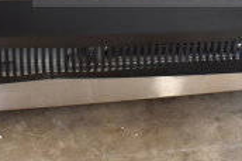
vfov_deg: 13.1
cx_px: 190
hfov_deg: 21.1
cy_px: -105
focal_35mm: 96
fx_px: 644
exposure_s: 1/30
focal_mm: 18
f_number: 3.5
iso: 1000
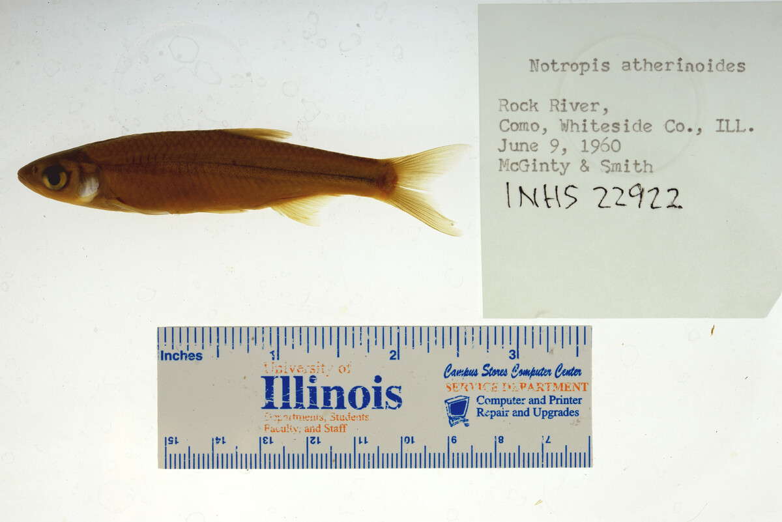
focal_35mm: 60
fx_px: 1304
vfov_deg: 22.6
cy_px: 261
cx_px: 391
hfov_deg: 33.4
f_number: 10
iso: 100
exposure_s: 1/200
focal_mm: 60
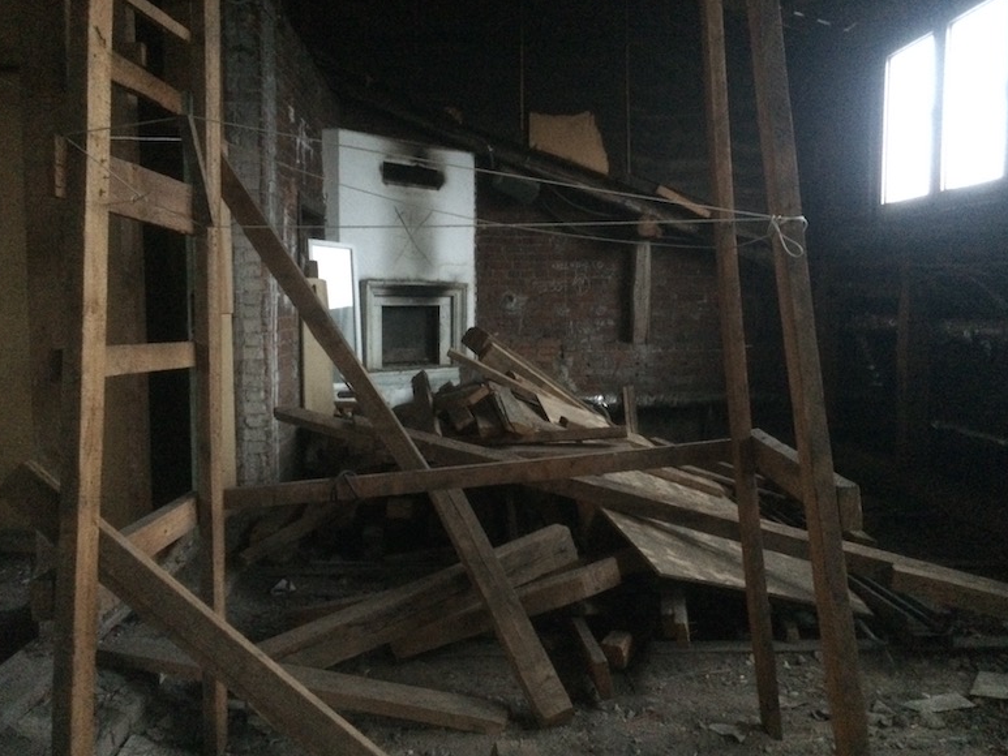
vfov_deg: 46.8
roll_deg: +0.5
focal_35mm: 30
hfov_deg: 60.0
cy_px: 375
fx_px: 874
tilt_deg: -5.9
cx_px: 510
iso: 1600
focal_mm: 4.15
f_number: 2.2
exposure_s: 1/17
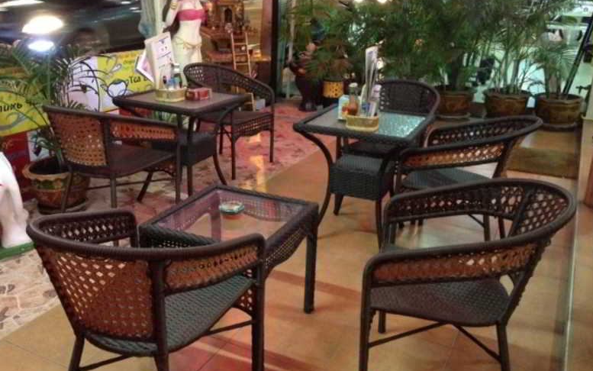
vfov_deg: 35.3
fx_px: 582
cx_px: 293
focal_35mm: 36
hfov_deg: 54.0
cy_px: 158
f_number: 2.4
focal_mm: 4.13
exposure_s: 1/15
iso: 800
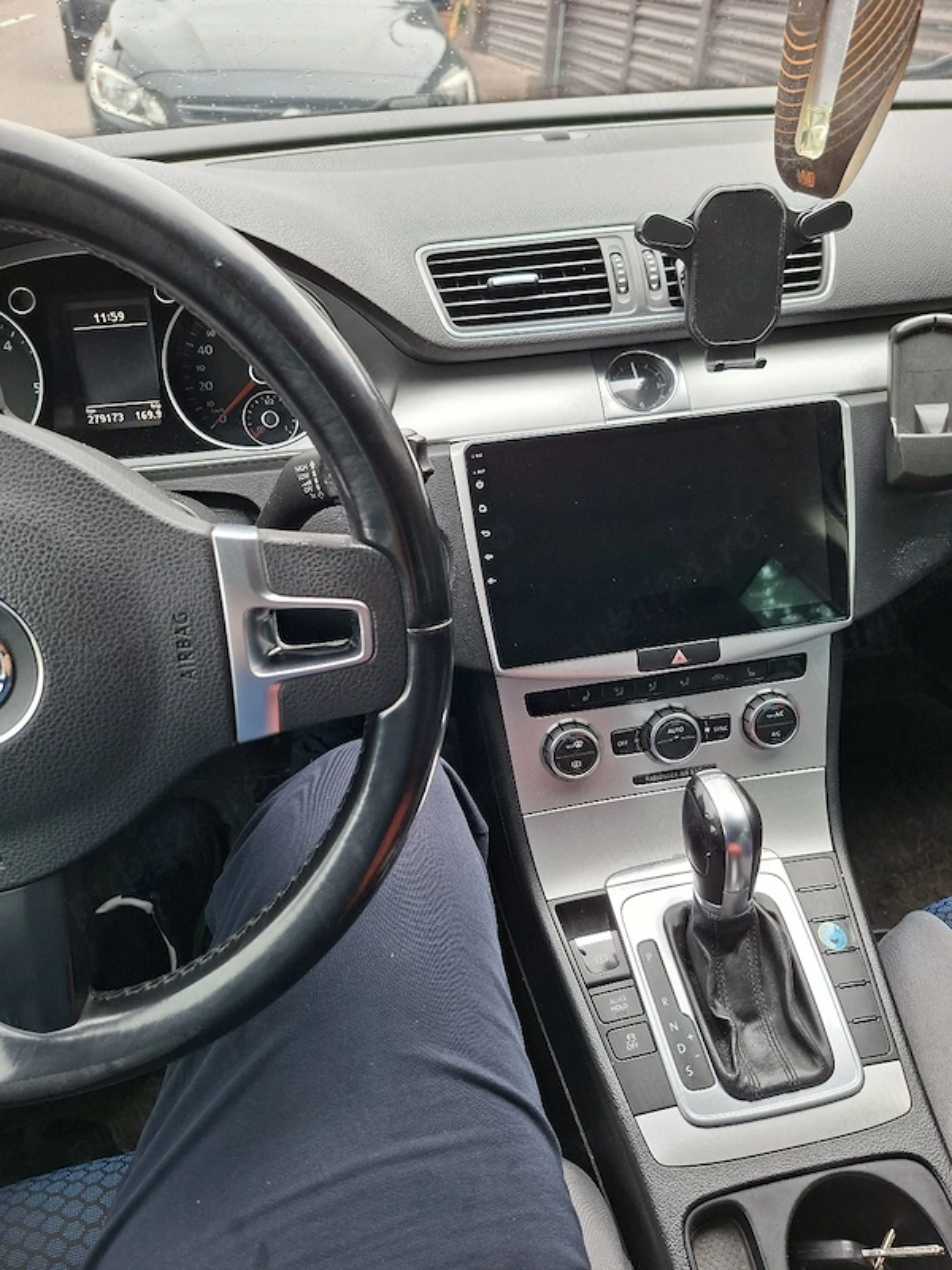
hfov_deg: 58.9
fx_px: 843
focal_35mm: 23
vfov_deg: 73.9
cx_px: 476
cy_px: 635
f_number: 1.8
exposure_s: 1/100
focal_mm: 5.54
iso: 64
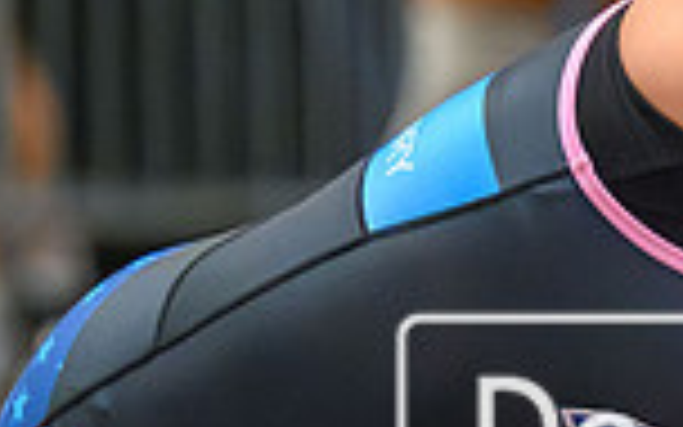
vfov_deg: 1.9
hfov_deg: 3.0
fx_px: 12955
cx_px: 1052
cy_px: 298
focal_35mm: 696
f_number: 2.8
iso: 16000
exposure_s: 1/800
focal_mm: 155
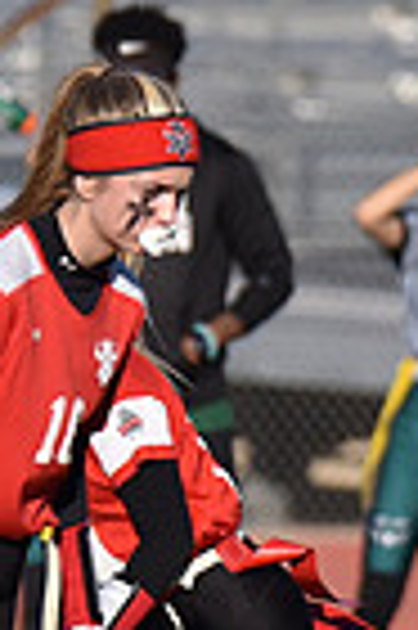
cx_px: 99
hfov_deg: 1.0
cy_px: 434
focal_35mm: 1410
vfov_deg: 1.5
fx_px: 24617
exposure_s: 1/4000
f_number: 6
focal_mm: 340
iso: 560
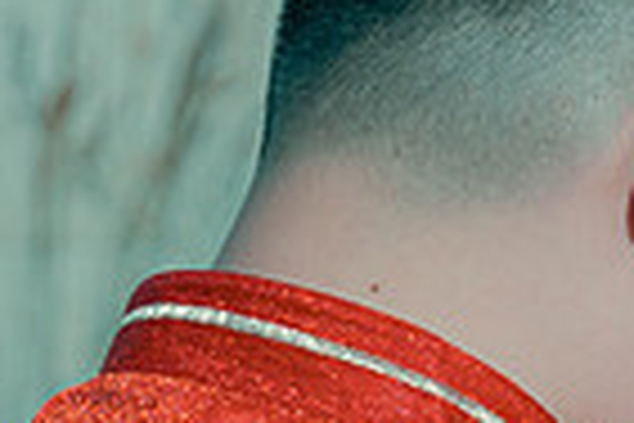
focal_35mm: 275
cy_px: 497
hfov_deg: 7.4
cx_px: 908
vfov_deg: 5.0
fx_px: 4843
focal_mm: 45
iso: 125
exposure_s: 1/2000
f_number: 3.5
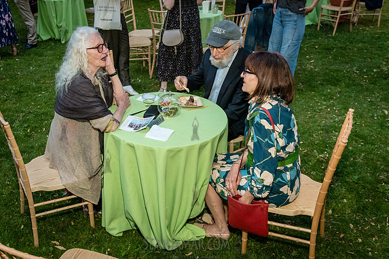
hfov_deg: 52.4
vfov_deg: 36.9
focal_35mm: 36
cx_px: 141
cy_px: 131
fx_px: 389
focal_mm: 24
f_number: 3.5
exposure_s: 1/200
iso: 4000
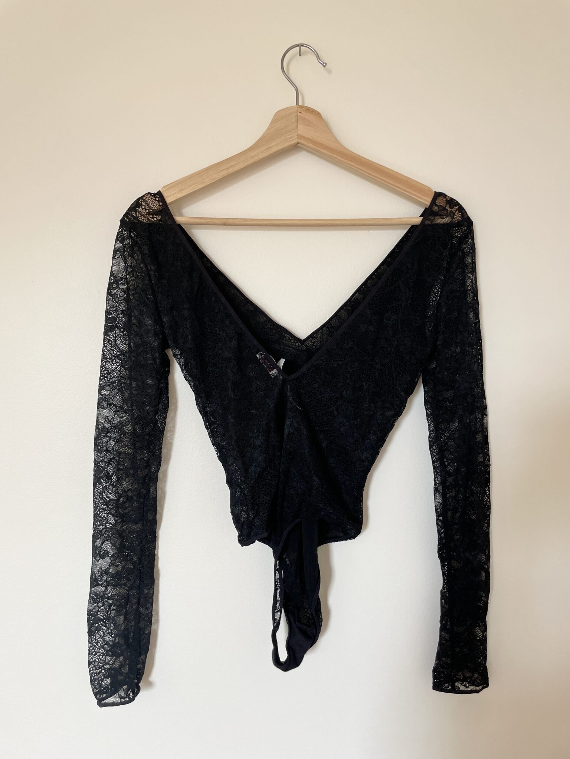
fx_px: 571
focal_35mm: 26
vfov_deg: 67.3
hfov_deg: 53.1
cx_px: 285
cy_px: 380
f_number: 1.6
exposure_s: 1/121
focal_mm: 4.2
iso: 100
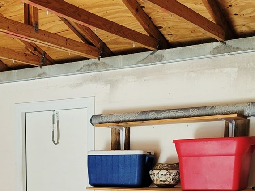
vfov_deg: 18.8
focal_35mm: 73
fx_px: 538
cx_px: 46
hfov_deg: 26.1
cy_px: 246
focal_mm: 5.4
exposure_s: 1/120
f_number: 1.8
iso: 125
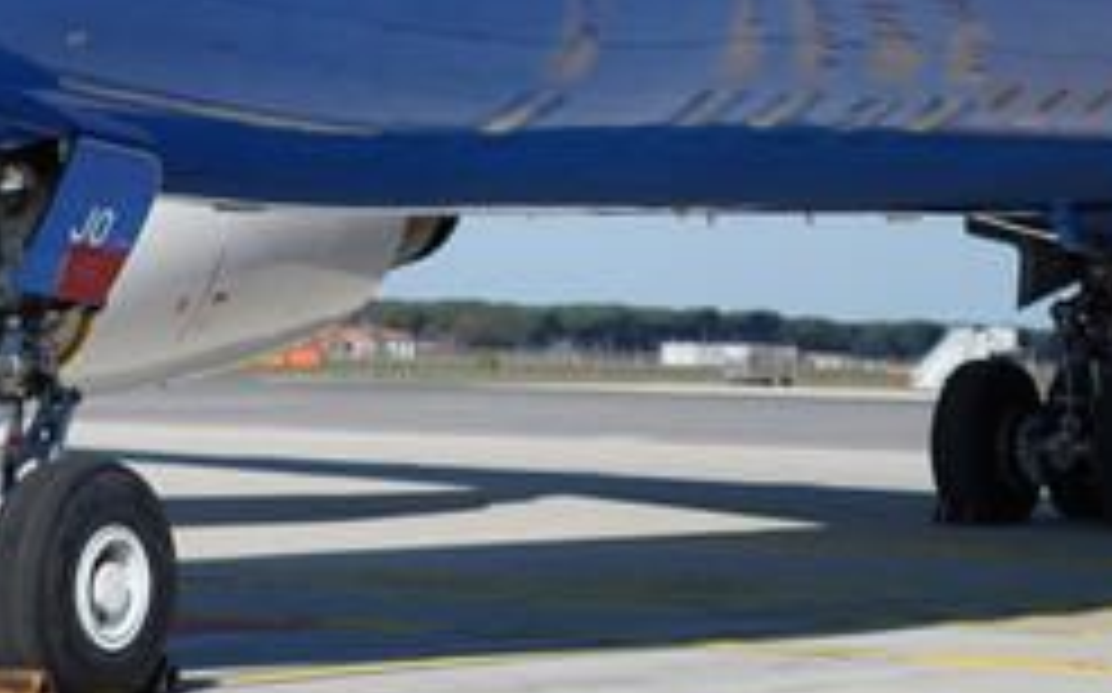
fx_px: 4906
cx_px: 230
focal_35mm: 162
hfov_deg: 12.9
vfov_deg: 7.9
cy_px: -335
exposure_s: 1/2500
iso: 200
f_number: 4
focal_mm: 56
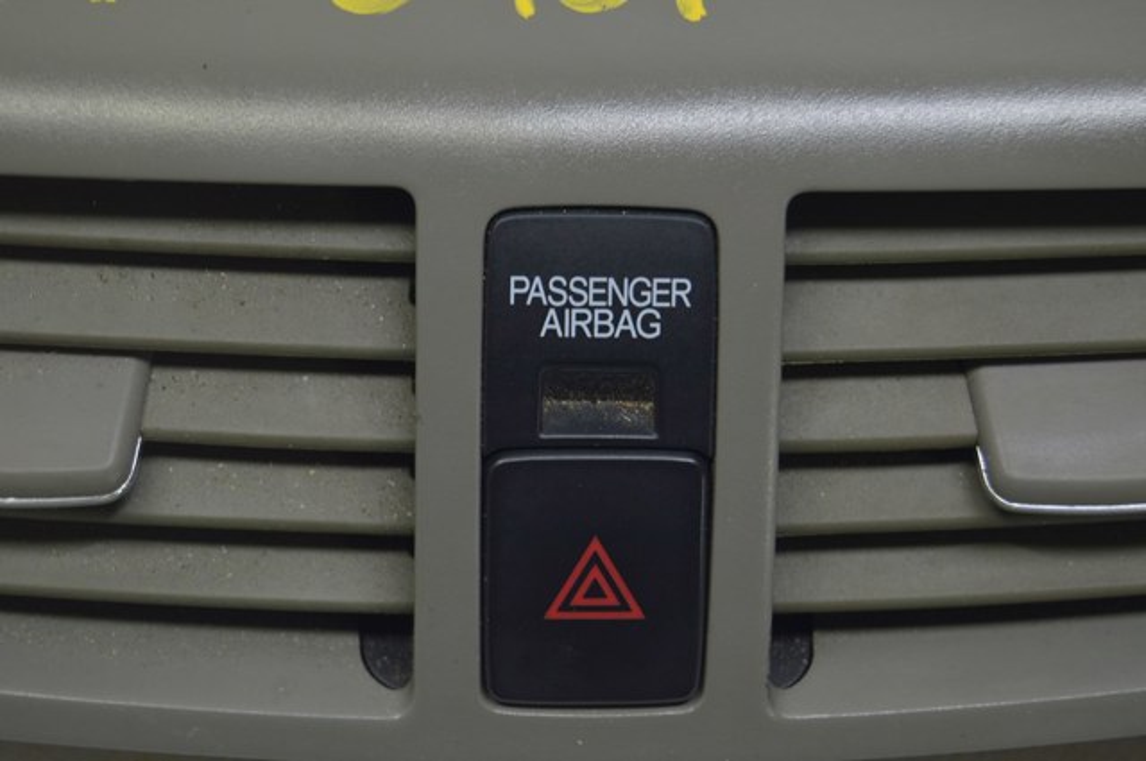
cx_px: 573
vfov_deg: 16.5
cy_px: 380
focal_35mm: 82
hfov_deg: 24.6
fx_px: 2623
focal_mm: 55
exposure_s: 1/20
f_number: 5.6
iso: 400
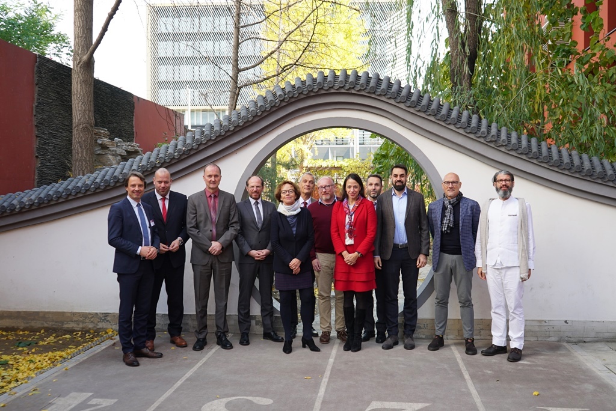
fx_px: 582
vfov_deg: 38.9
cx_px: 308
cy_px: 206
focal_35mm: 34
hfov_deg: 55.8
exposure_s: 1/60
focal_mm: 34
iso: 100
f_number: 4.5
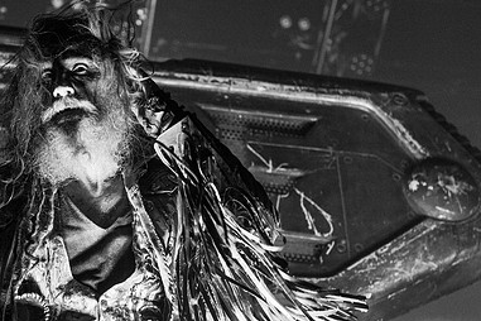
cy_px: 118
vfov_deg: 14.2
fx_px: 1283
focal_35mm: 96
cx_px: 157
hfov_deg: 21.2
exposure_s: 1/500
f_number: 4
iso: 3200
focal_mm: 55
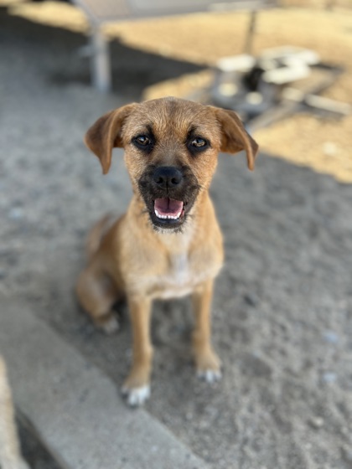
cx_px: 176
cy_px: 234
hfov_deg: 53.1
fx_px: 353
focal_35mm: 26
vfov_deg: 67.3
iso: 50
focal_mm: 5.7
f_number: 1.5
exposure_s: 1/555
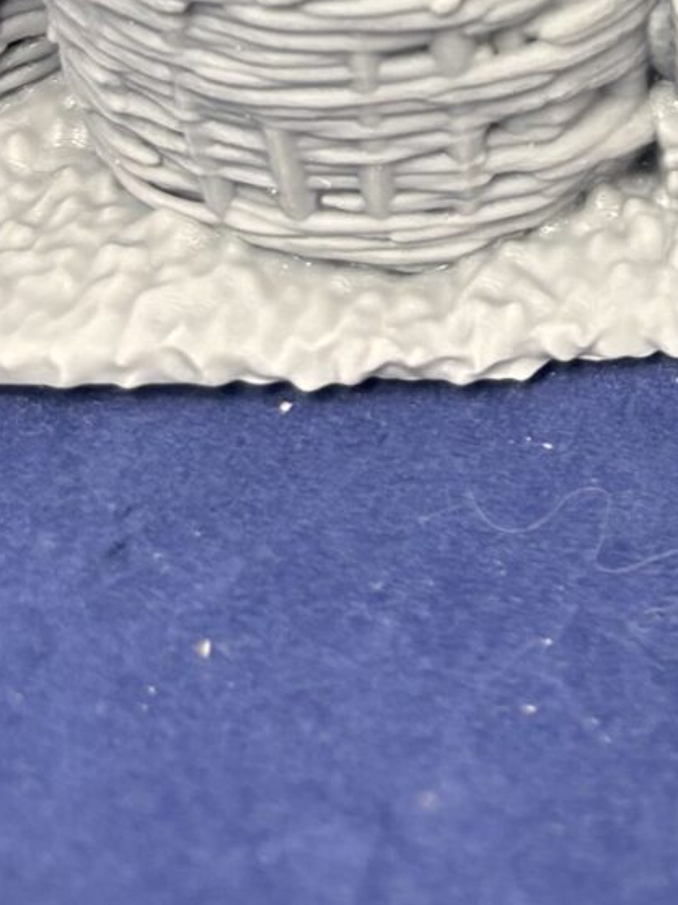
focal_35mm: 120
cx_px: 970
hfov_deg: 11.9
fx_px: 3135
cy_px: -677
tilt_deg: -23.4
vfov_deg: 14.6
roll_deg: +2.6
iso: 80
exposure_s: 1/100
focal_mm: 5.96
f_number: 1.6
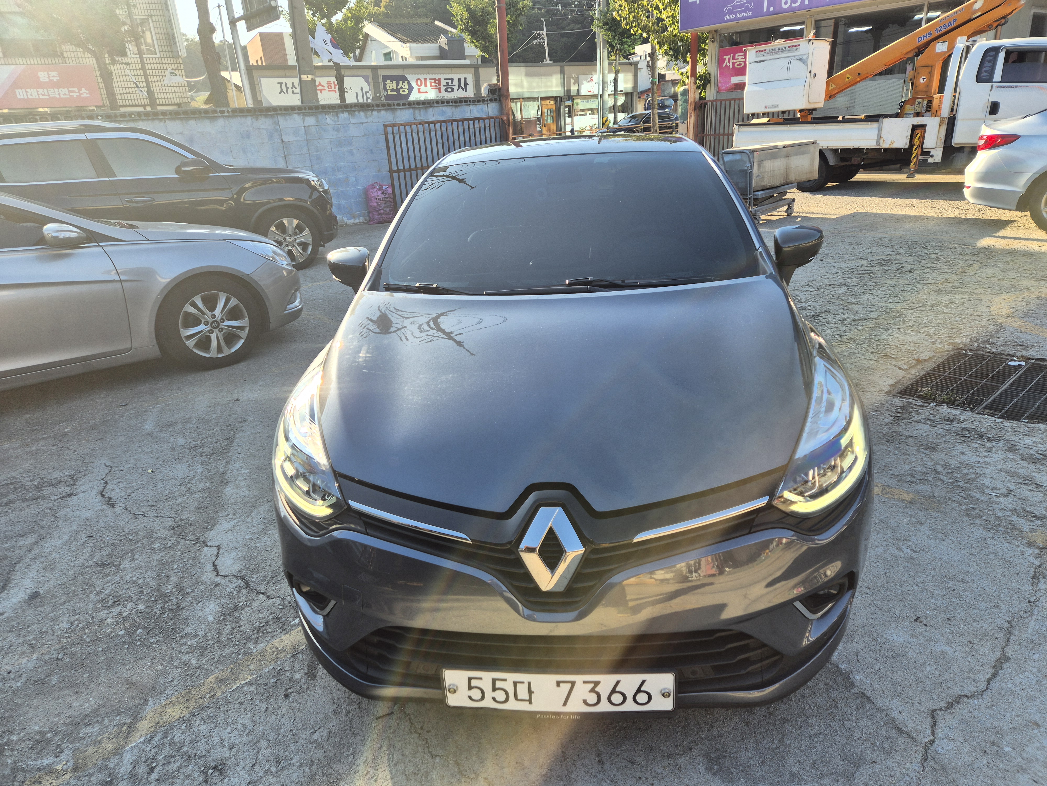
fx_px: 696
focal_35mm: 23
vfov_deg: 58.9
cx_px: 524
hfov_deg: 73.9
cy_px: 393
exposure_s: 1/331
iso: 25
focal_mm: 5.4
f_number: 1.8
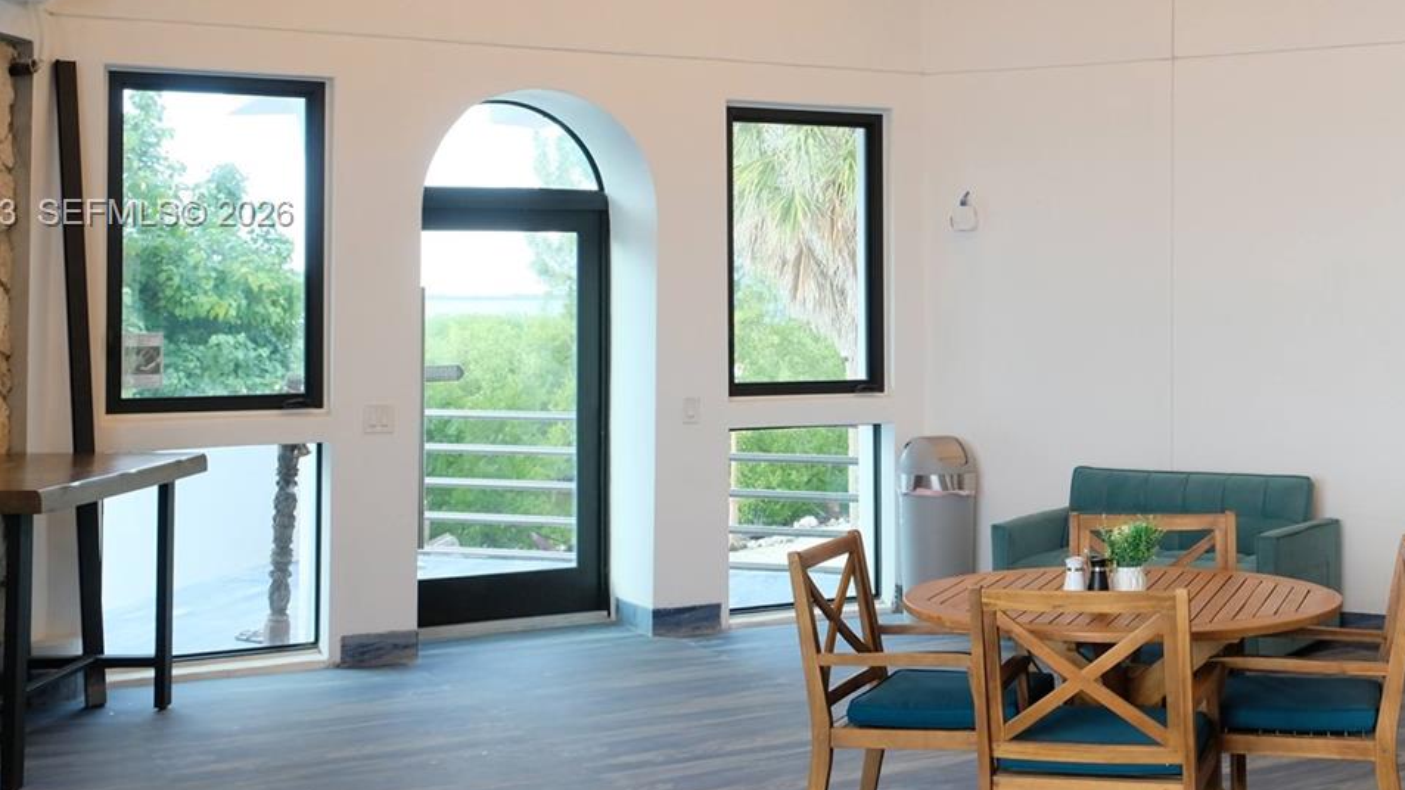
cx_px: 1013
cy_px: 215
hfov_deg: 39.7
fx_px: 1900
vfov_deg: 23.3
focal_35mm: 51
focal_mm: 19.6
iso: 640
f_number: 5
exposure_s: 1/60
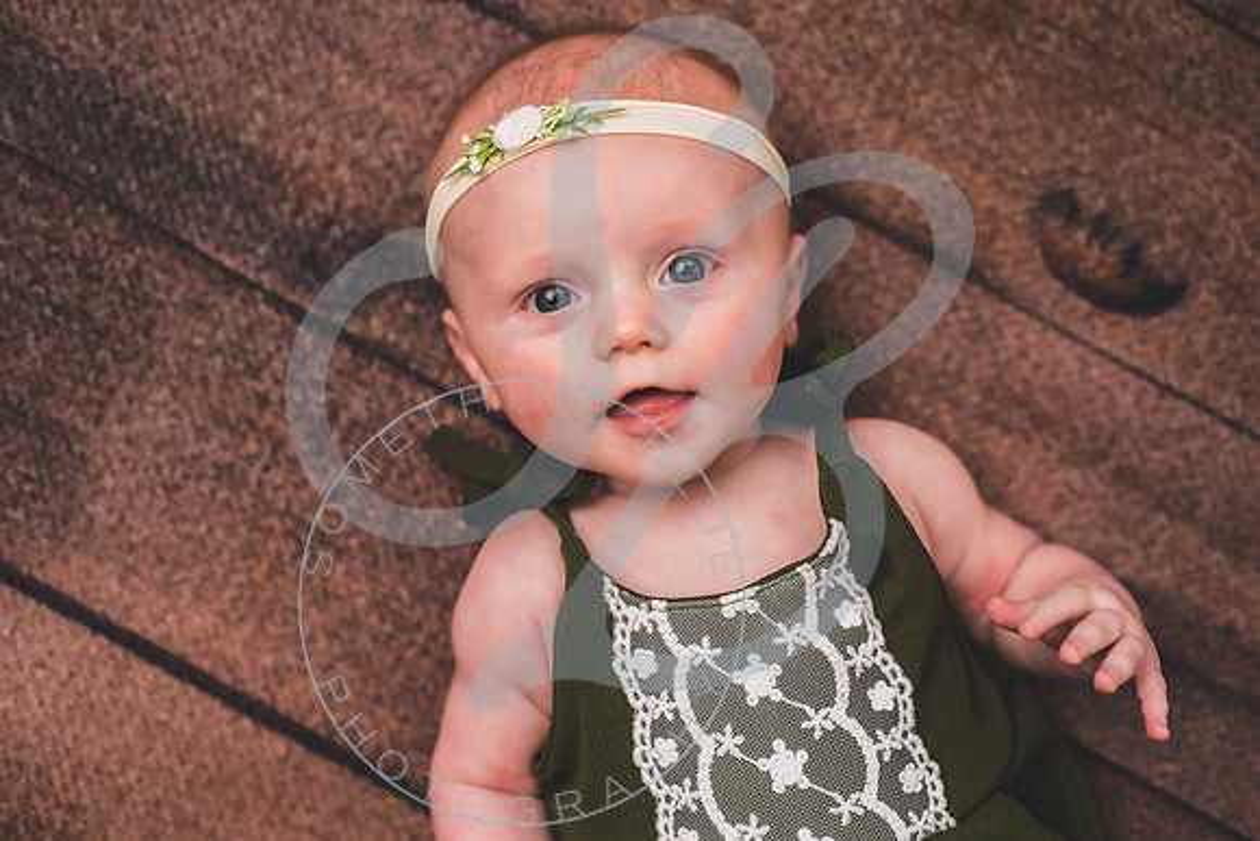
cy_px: 420
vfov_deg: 27.0
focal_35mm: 50
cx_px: 630
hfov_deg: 39.6
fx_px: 1750
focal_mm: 50
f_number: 2.8
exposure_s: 1/320
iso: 250
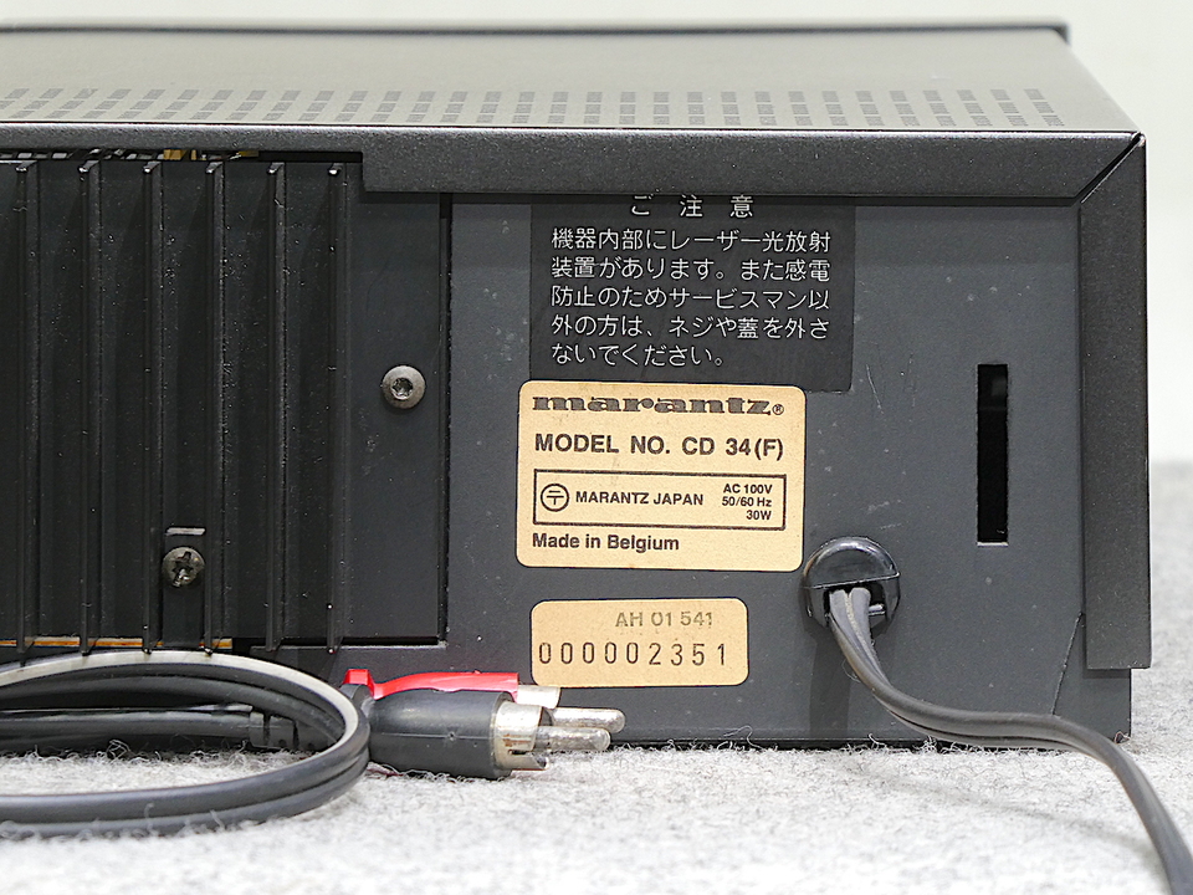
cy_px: 448
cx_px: 596
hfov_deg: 7.9
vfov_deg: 5.9
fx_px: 8616
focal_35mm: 250
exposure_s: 1/4
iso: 200
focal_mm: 44.8
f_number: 5.6
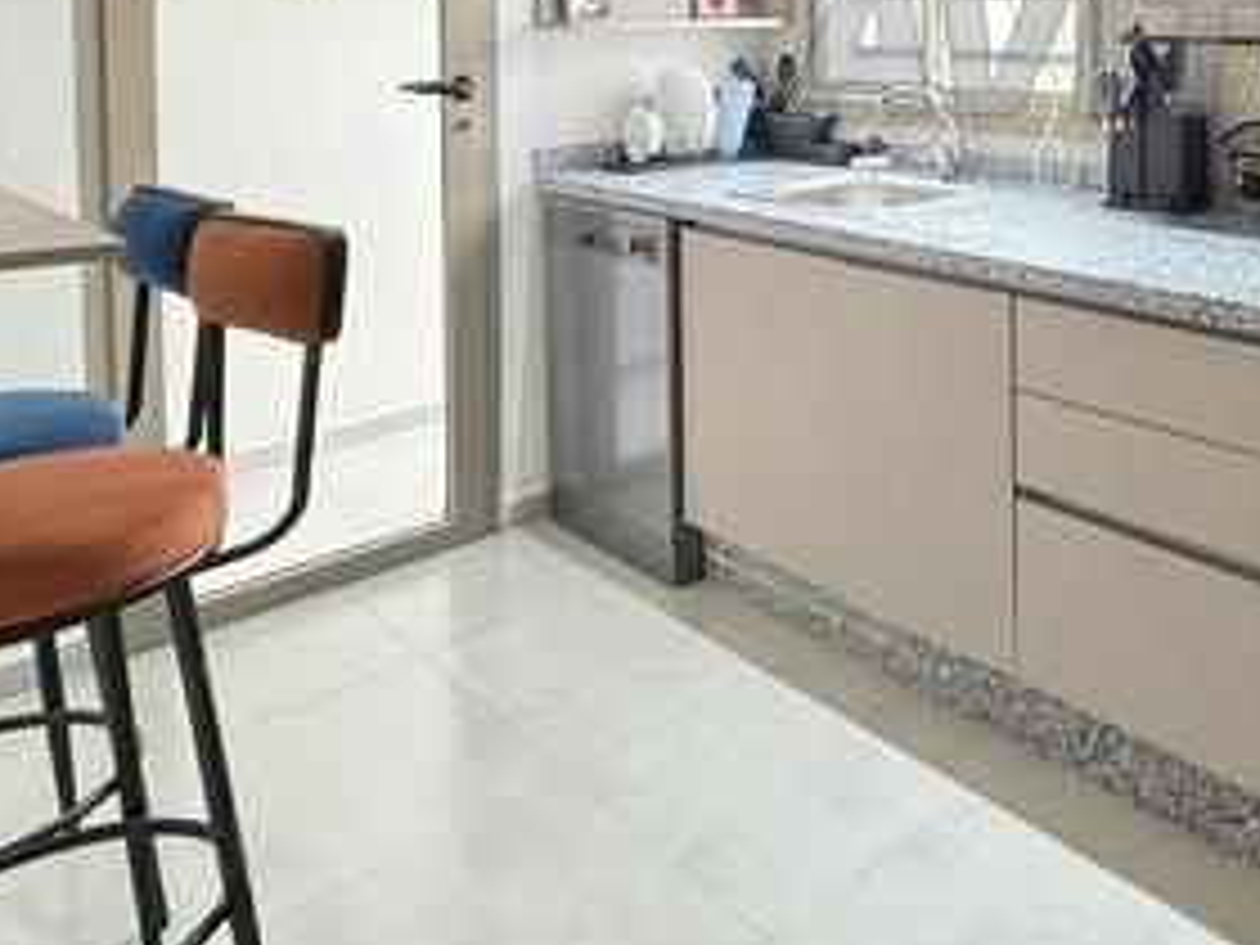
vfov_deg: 39.8
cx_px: 1206
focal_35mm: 32
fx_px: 1165
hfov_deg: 48.7
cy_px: 40
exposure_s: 1/50
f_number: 2.2
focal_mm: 2.22
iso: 400
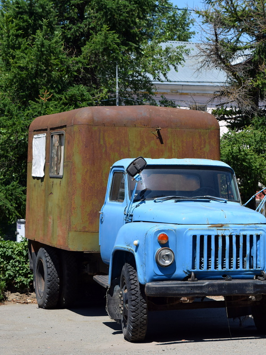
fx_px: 1076
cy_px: 179
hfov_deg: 14.0
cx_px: 194
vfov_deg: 18.7
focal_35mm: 105
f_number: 8
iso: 200
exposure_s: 1/800
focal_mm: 48
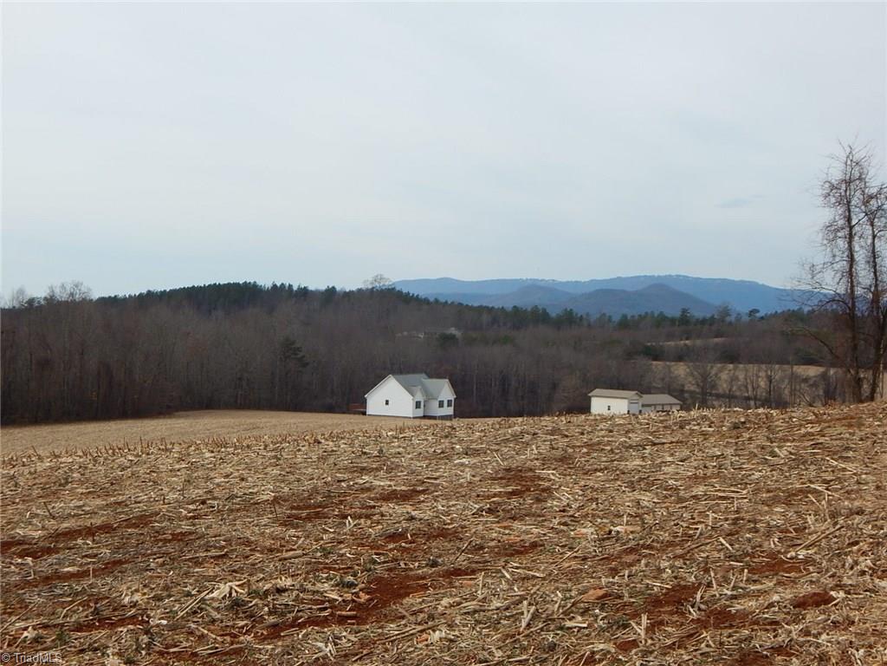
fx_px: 1384
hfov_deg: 35.5
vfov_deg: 27.0
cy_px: 333
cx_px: 444
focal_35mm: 54
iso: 125
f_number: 3.8
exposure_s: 1/1000
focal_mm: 9.7
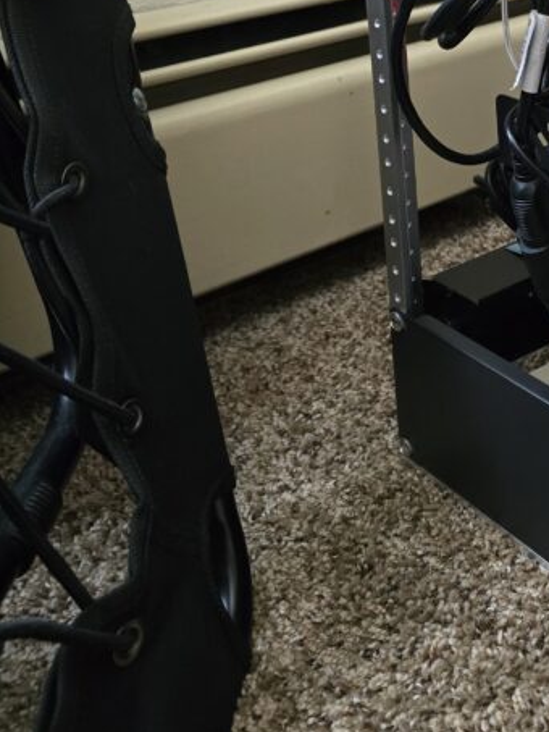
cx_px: 618
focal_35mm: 52
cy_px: 53
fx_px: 1099
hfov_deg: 25.8
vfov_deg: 34.5
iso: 1250
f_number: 1.7
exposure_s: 1/40
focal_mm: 6.3
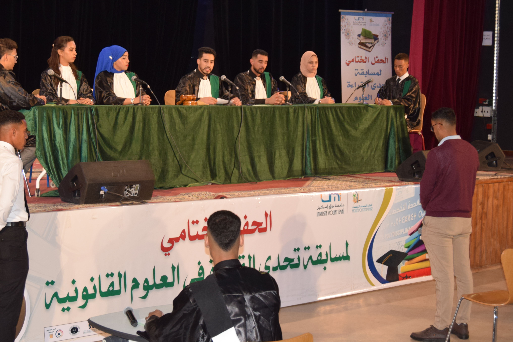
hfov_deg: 29.7
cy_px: 123
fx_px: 965
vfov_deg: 20.0
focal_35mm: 68
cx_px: 227
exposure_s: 1/80
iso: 800
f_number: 4.5
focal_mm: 31
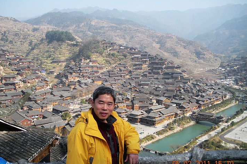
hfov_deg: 50.7
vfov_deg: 35.0
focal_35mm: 38
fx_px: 261
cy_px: 90
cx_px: 124
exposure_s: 1/310
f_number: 3.5
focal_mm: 6.3
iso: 64
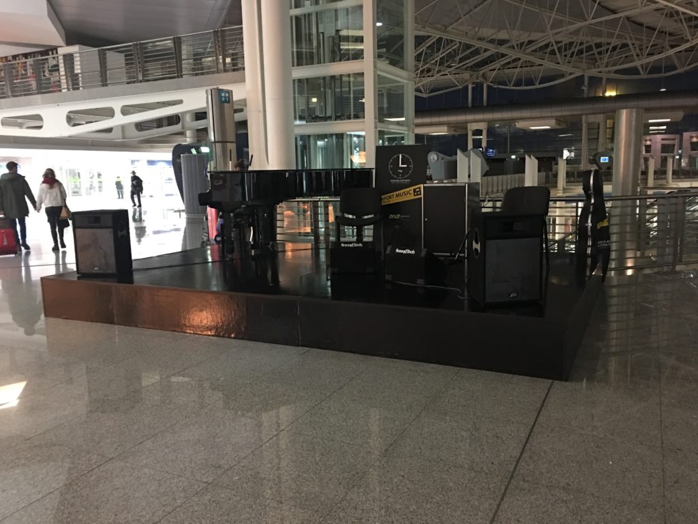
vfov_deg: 48.2
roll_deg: +0.8
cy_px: 262
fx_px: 585
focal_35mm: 29
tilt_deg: -7.8
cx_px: 349
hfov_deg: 61.7
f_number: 2.2
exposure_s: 1/8
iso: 125
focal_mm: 4.15
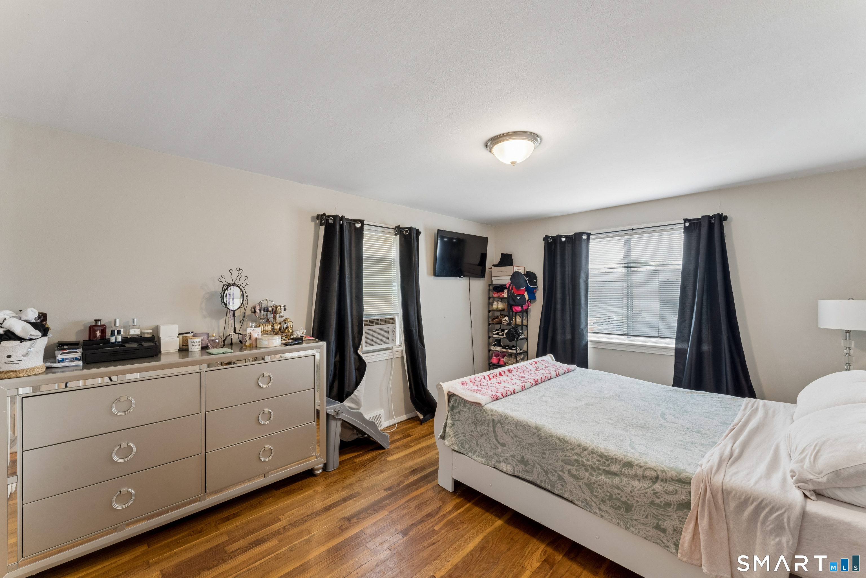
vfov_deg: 81.2
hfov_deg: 104.3
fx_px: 337
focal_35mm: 14
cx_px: 433
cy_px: 289
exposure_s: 1/5
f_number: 13
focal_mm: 14
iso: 400
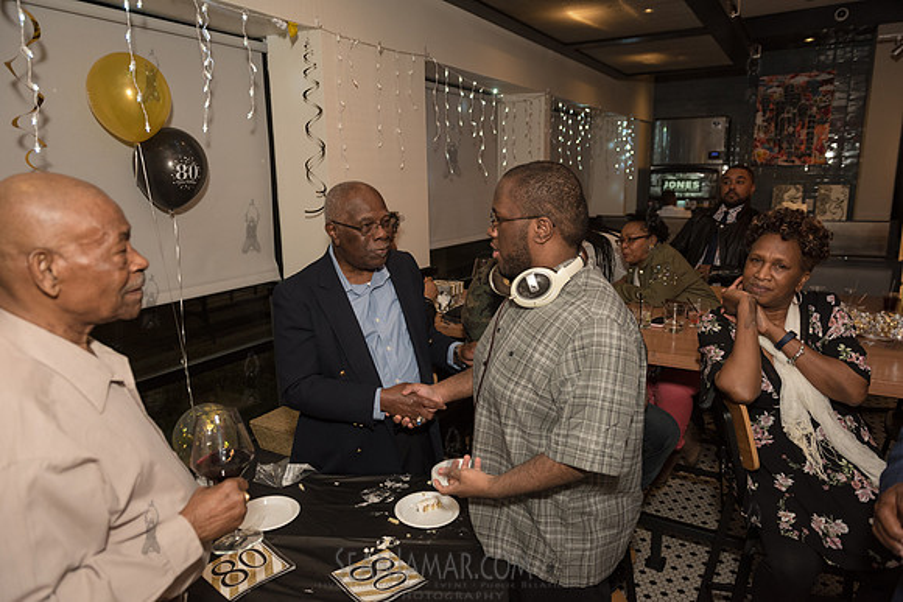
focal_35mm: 24
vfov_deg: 53.2
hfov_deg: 73.7
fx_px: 602
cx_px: 452
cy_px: 301
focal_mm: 24
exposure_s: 1/400
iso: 1250
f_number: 3.5
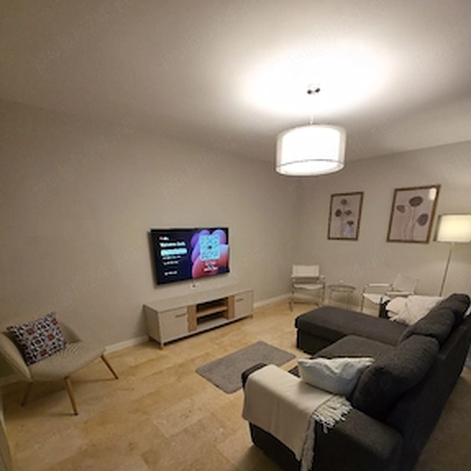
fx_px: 246
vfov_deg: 85.0
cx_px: 245
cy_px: 305
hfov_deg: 87.4
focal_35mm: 16
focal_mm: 2.2
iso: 100
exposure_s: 1/60.2
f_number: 1.9
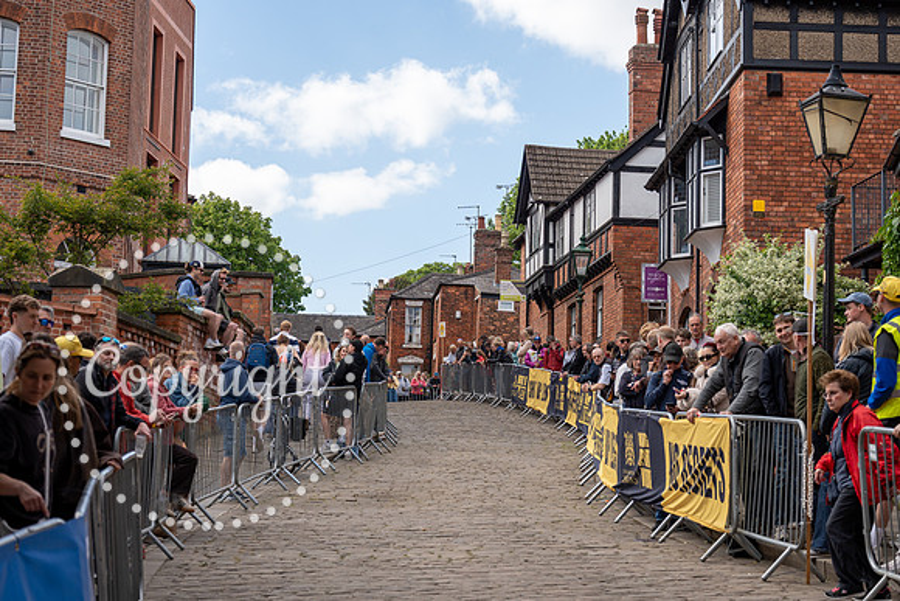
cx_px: 450
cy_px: 300
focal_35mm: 70
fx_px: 1750
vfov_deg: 19.5
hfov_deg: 28.8
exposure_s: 1/1000
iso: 250
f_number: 5
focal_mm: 70
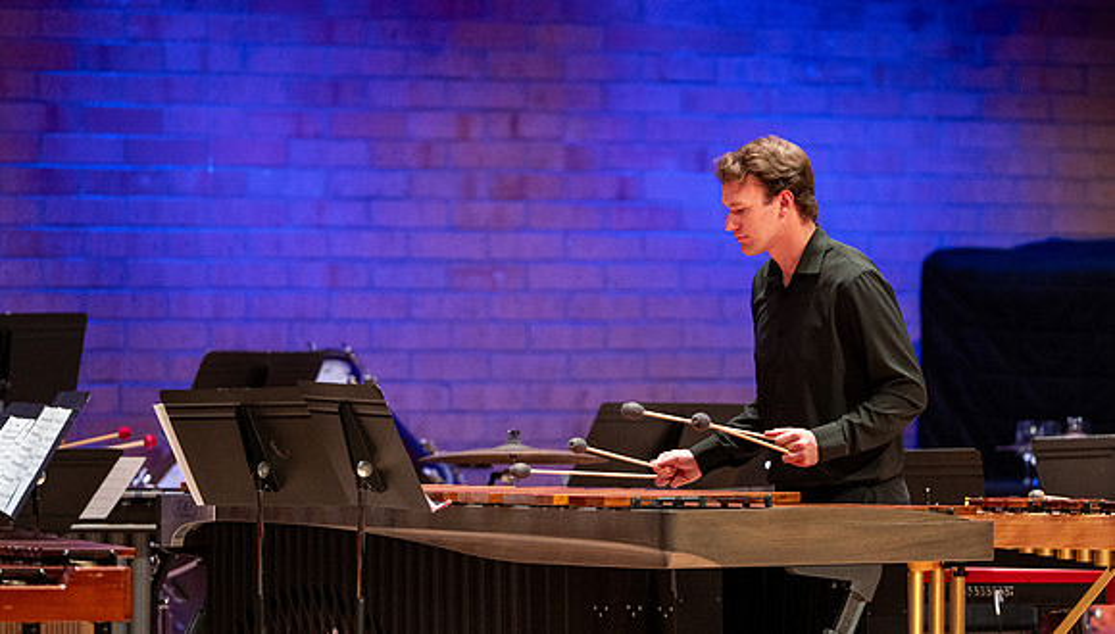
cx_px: 646
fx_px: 7442
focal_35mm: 251
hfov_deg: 8.6
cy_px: 290
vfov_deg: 4.9
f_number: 2.8
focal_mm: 200
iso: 2500
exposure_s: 1/320
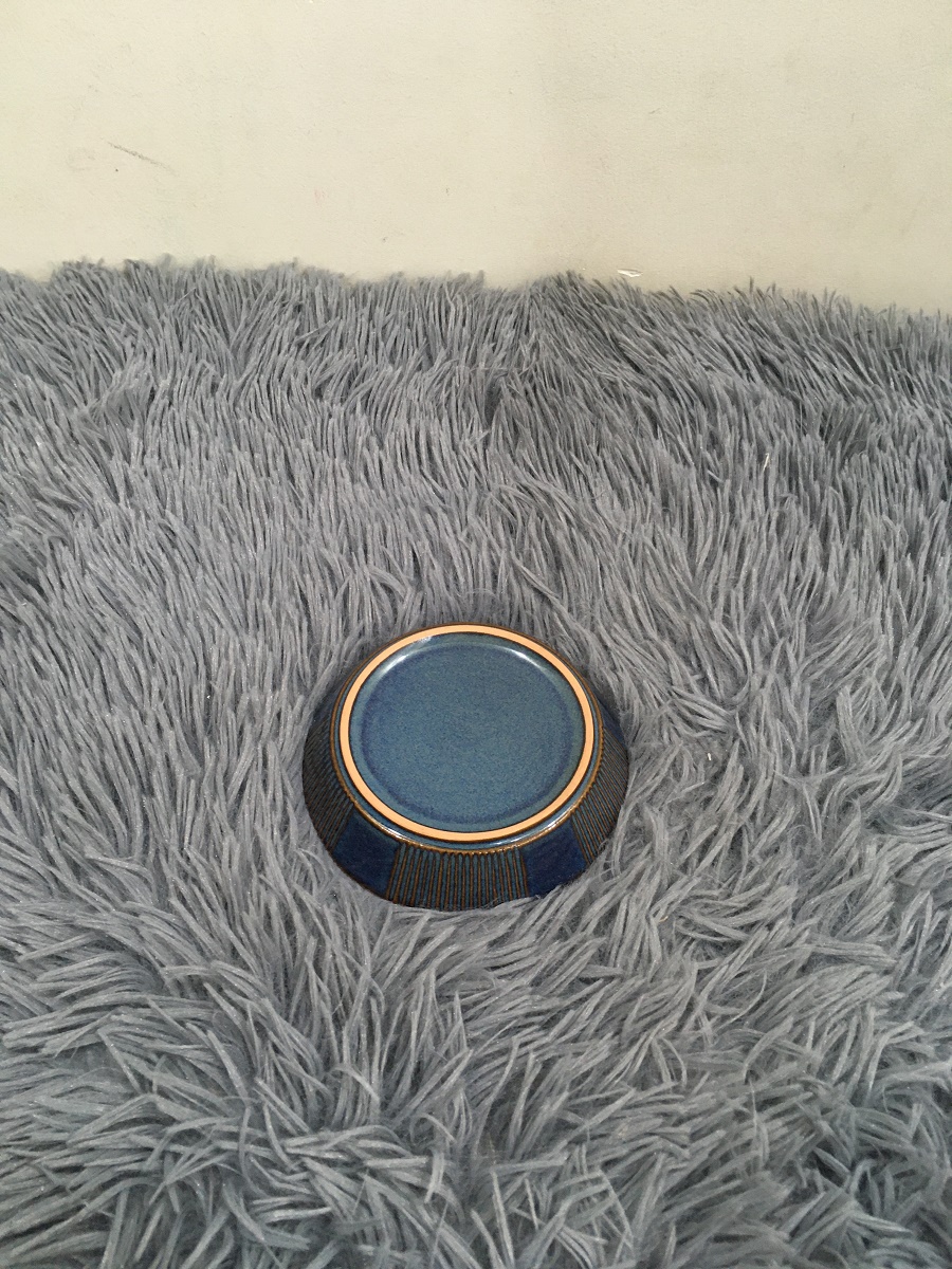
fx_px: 1063
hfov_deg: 48.2
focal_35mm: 29
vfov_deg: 61.7
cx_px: 476
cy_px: 634
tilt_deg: -53.4
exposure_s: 1/33
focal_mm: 4.15
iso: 125
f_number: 2.2
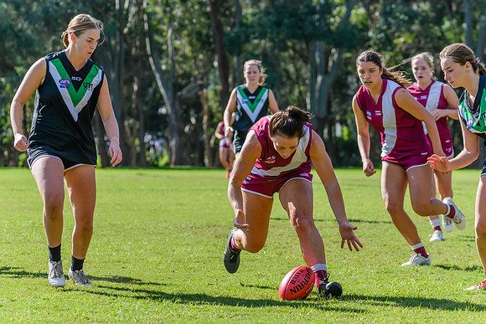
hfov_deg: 11.7
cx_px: 243
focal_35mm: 176
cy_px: 162
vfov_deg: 7.8
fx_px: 2378
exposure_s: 1/1250
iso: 800
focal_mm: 170
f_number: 8
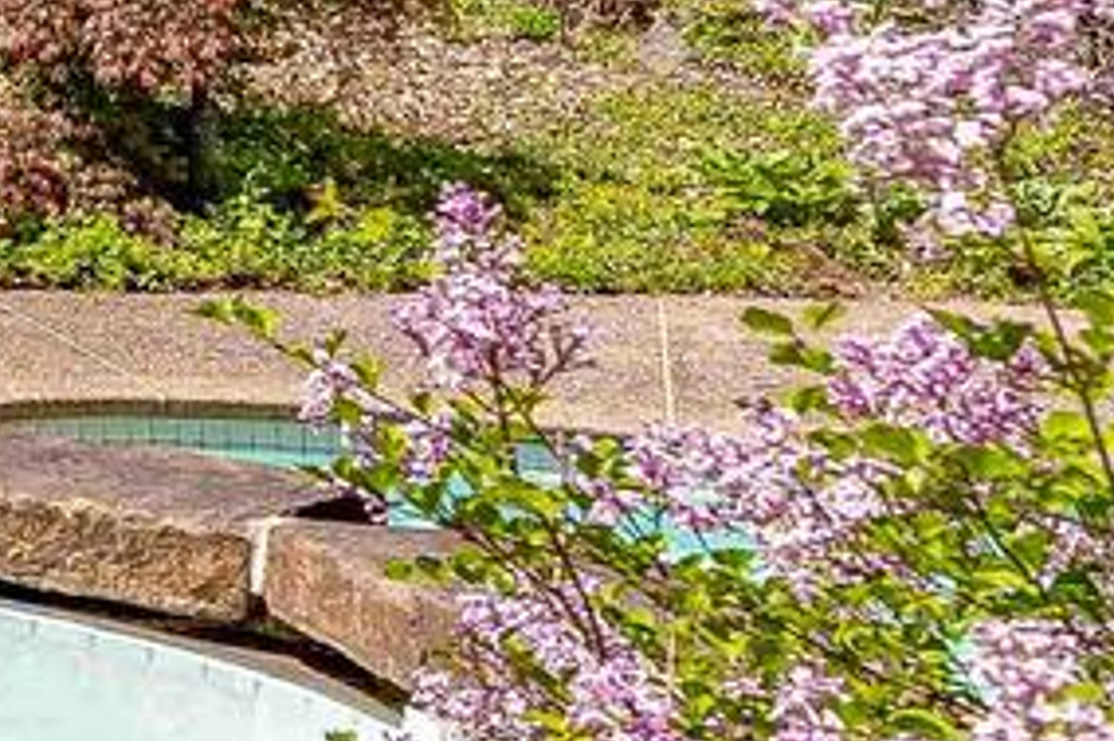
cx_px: -1055
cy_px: -25
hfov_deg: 16.1
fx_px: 3123
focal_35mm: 101
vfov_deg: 13.3
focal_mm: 14
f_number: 8
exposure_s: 1/1000
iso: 320
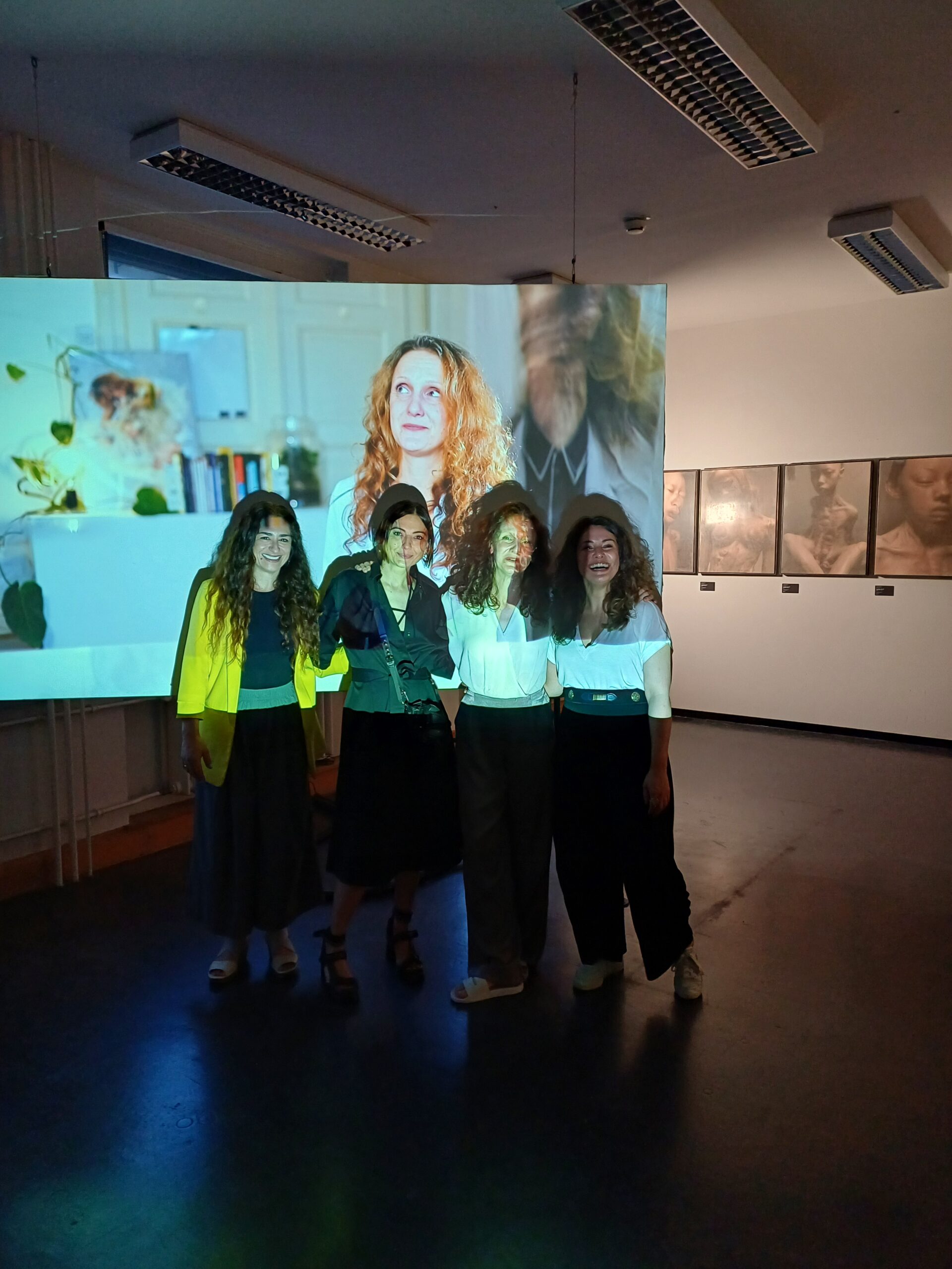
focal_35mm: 25
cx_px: 476
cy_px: 634
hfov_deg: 54.9
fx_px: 917
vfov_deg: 69.4
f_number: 1.8
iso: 200
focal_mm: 4.65
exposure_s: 1/50
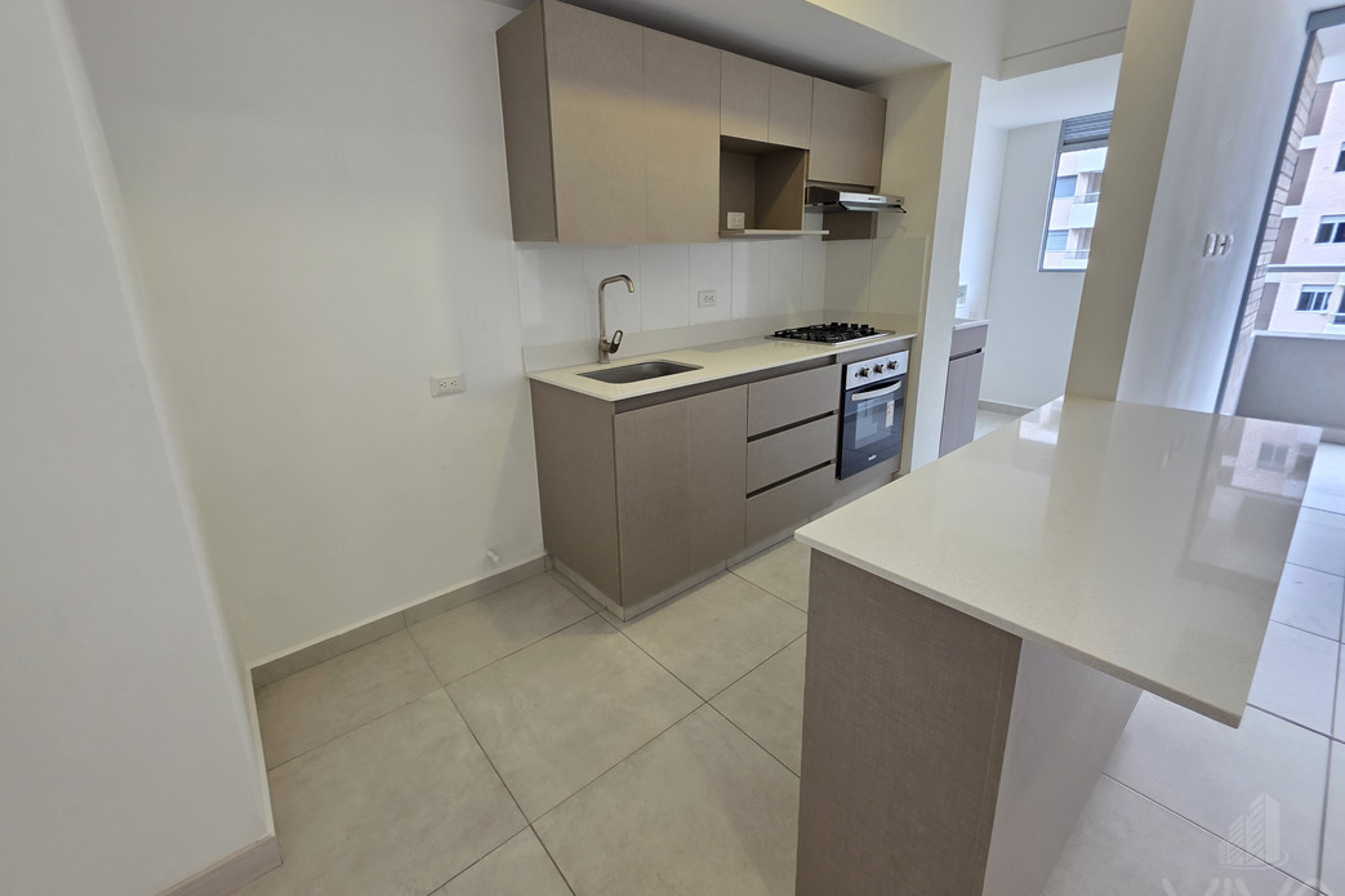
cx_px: 659
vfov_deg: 81.1
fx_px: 523
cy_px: 428
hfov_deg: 104.2
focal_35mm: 14
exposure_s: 1/120
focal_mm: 2.2
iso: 160
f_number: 1.9
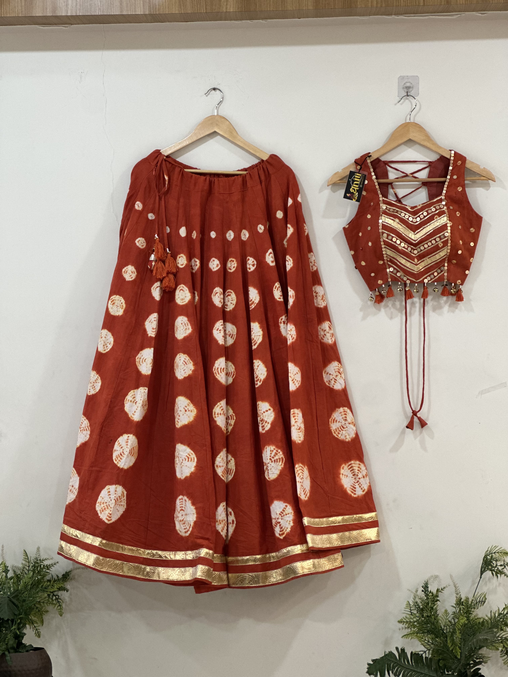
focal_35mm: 77
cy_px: 338
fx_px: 1507
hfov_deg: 19.1
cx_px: 254
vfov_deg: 25.3
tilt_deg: -1.0
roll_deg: -0.3
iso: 160
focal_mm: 9
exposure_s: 1/33
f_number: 2.8
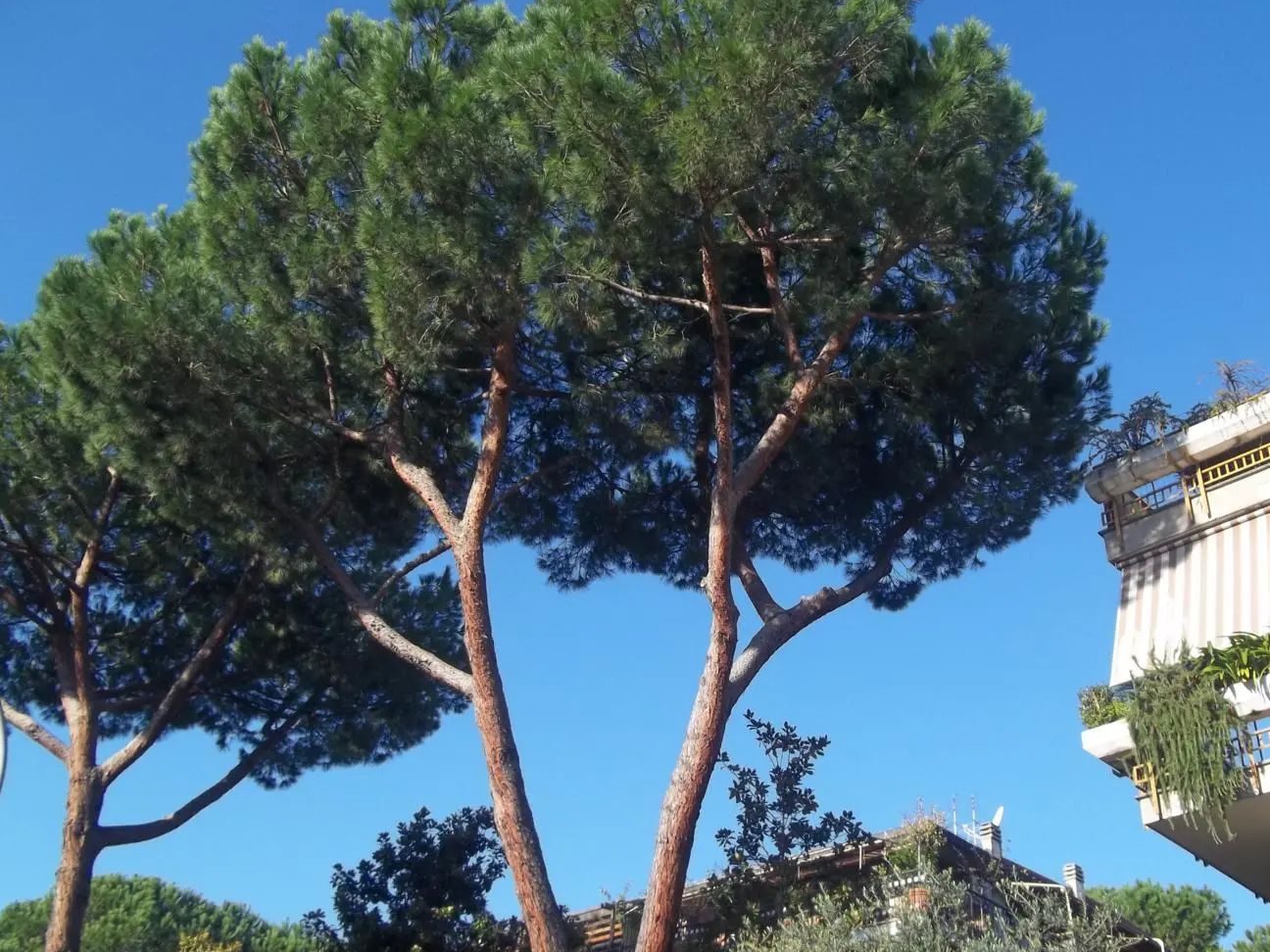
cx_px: 699
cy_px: 531
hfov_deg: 51.3
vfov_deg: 39.6
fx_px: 1321
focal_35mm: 36
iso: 64
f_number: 8.8
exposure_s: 1/60
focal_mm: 5.7
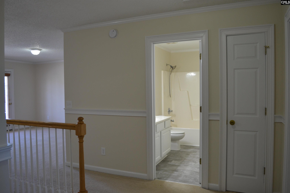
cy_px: 96
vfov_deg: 47.9
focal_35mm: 27
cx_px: 145
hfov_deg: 67.4
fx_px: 217
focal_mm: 18
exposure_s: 1/50
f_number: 3.5
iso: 400
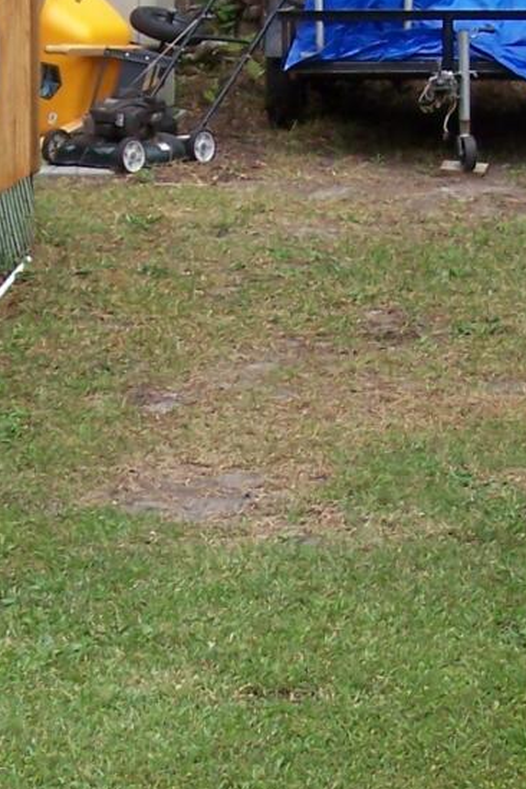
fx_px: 3156
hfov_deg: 9.5
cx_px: 170
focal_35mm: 144
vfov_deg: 14.2
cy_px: 349
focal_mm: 6.3
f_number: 2.8
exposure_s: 1/320
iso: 64
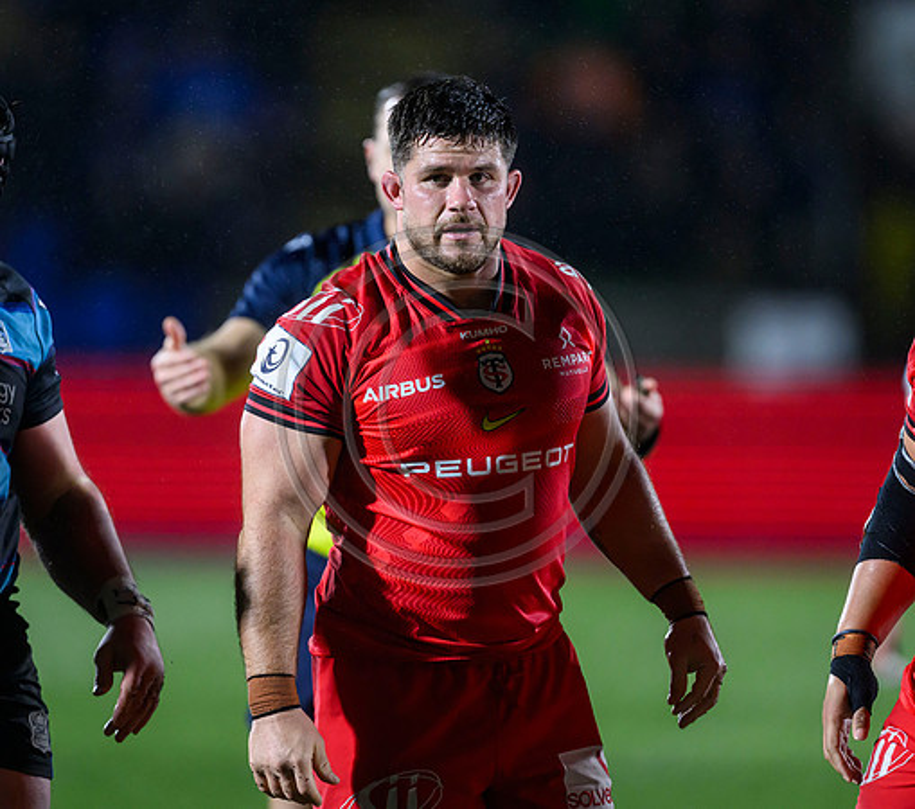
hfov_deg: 3.7
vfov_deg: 3.2
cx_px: 434
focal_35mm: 508
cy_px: 379
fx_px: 14340
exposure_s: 1/1600
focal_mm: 400
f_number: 3.2
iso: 4000
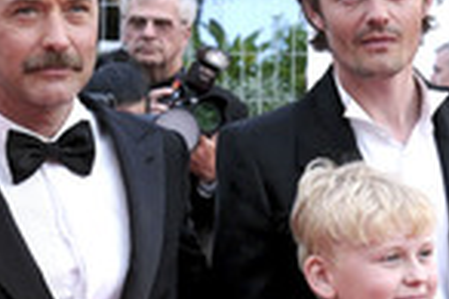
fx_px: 3239
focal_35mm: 260
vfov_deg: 5.3
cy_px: 203
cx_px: -125
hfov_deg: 7.8
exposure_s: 1/400
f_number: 6.4
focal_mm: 56
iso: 1000
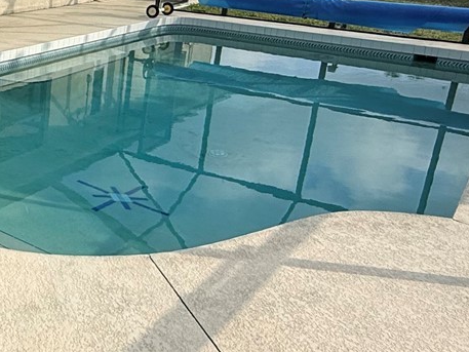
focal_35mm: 49
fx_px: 664
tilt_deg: -16.9
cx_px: -51
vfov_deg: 29.5
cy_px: 116
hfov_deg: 33.7
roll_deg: -0.8
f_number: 2.2
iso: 50
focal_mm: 2.22
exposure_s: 1/1312
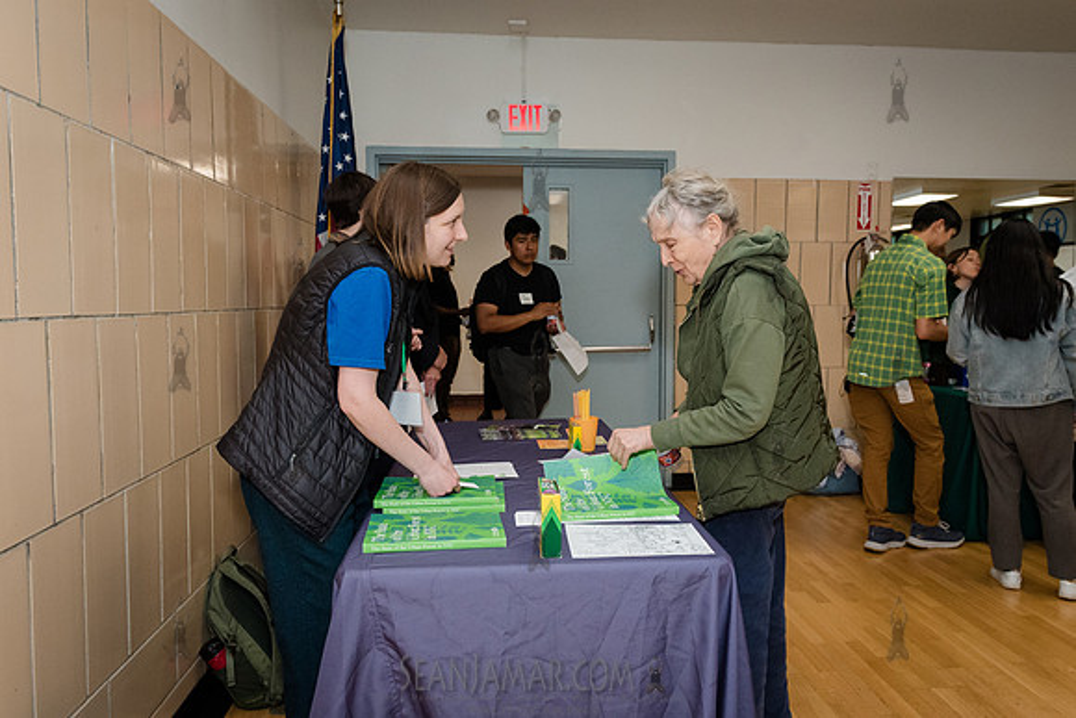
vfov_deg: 47.5
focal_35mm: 27
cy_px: 360
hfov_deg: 66.8
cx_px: 562
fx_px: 815
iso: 4000
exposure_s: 1/250
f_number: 4.5
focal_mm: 24
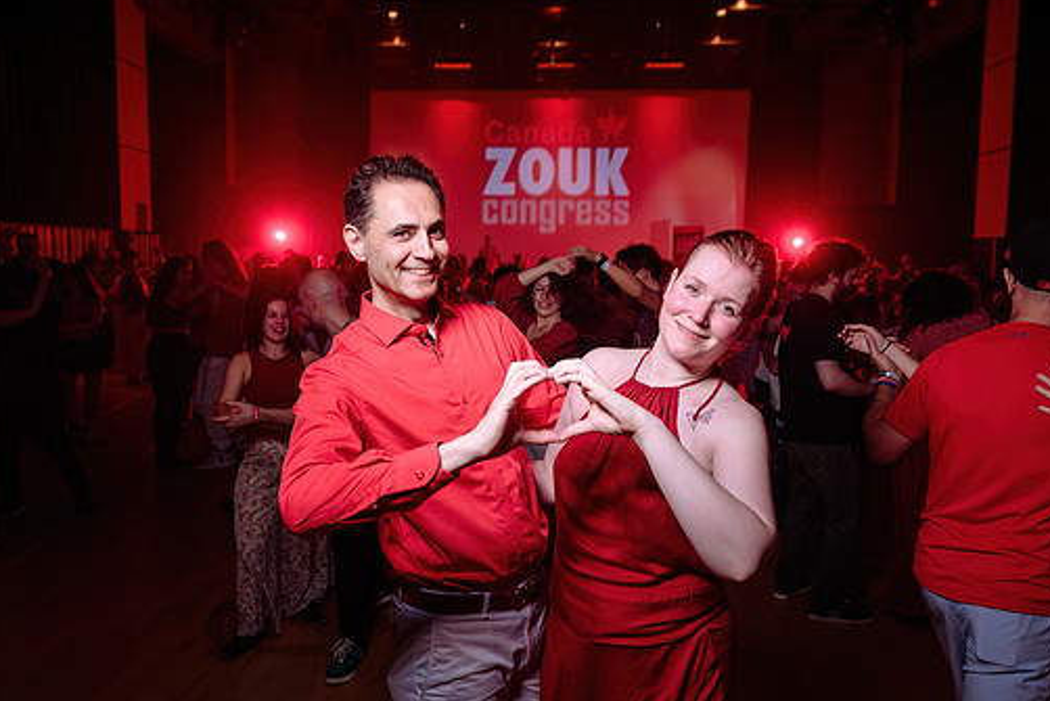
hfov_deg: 61.9
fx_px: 875
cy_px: 334
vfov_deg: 43.6
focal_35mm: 30
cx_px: 522
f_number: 2.8
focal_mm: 24
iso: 800
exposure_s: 1/60
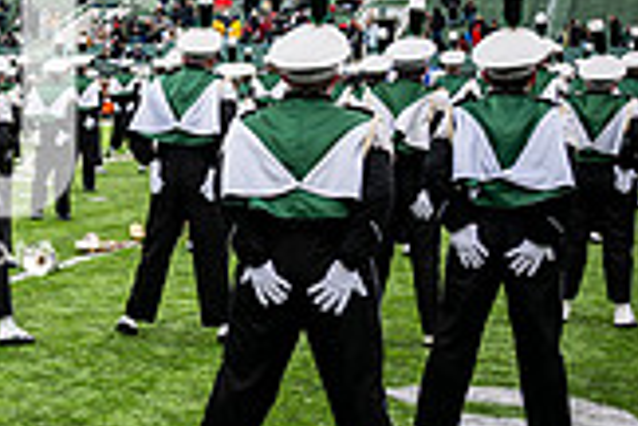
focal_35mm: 86
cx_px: -221
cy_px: 112
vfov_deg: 15.8
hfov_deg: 21.2
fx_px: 1524
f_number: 2.8
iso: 100
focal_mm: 24
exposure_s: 1/500
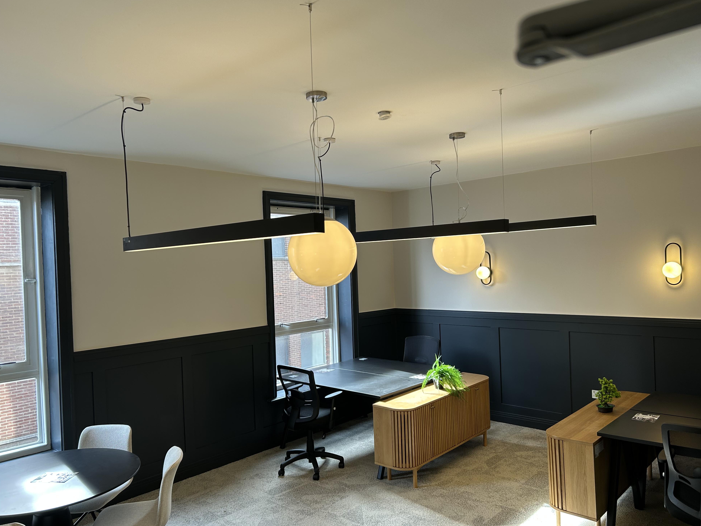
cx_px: 345
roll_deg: +2.3
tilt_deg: -0.4
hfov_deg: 65.3
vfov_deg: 51.4
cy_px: 265
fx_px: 547
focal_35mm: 27
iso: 40
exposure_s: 1/100
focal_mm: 5.7
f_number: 1.5
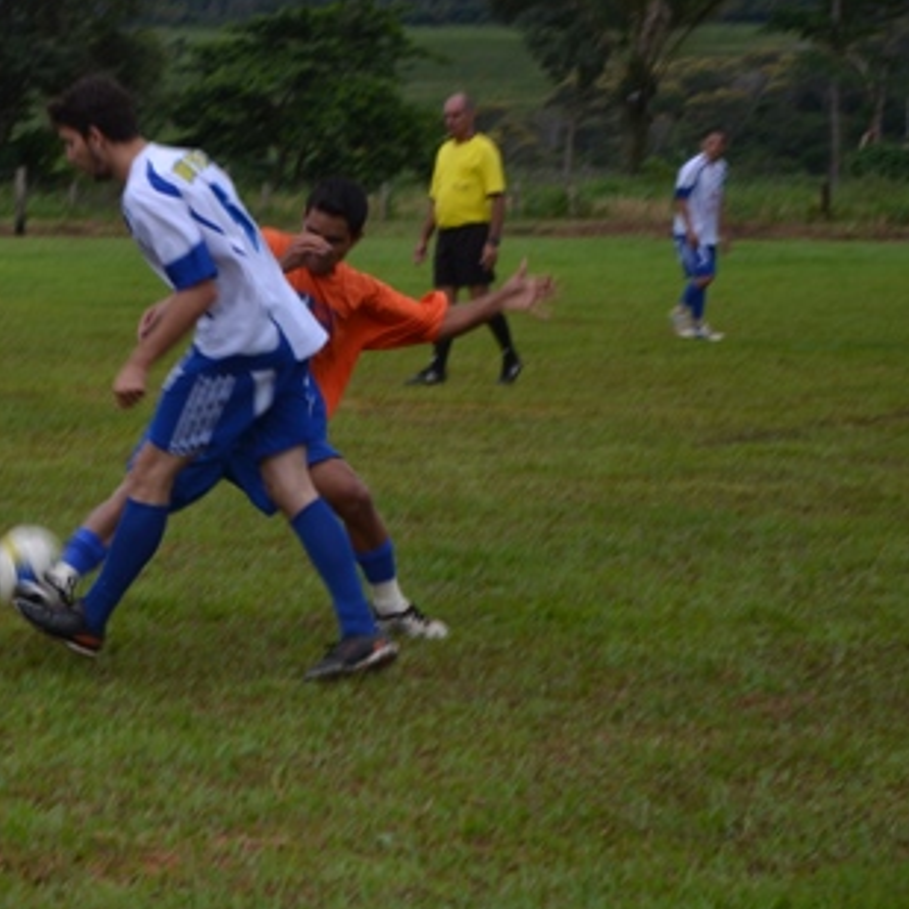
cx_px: 38
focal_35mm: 145
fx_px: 4304
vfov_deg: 12.0
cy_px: 585
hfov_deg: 11.9
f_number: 5.6
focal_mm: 55
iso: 100
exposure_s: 1/80
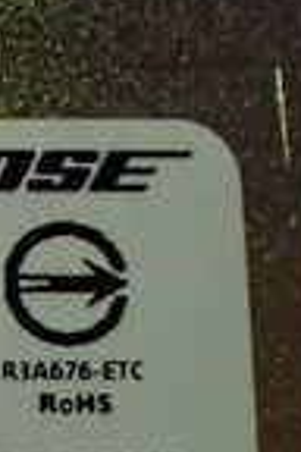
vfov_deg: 15.5
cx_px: -370
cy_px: 461
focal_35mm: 130
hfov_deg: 9.6
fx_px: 1630
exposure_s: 1/125
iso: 500
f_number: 2.3
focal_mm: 5.4
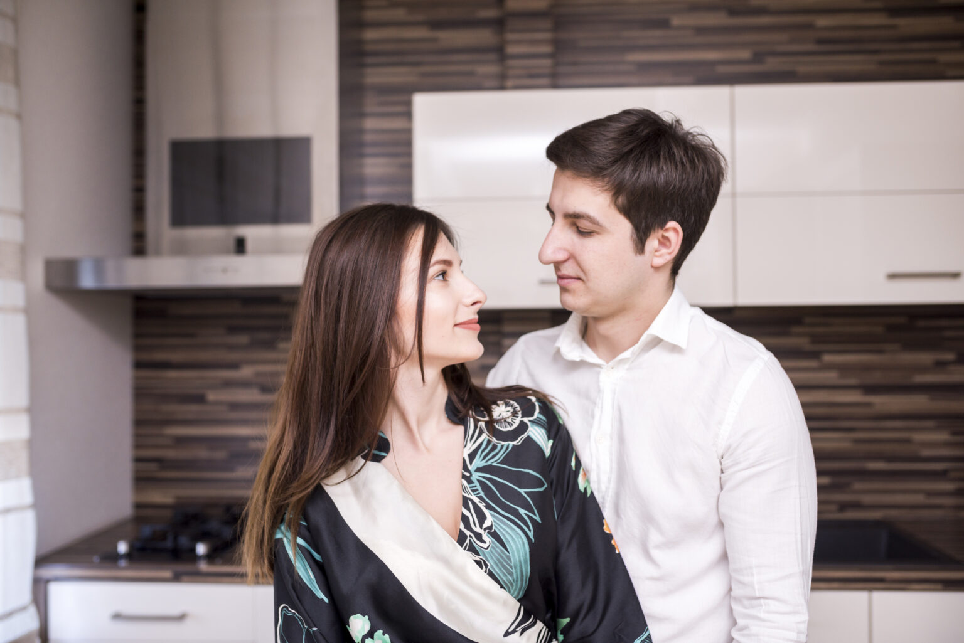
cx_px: 482
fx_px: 937
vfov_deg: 37.9
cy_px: 322
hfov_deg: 54.4
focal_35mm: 35
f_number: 2.5
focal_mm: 35
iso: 400
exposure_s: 1/160
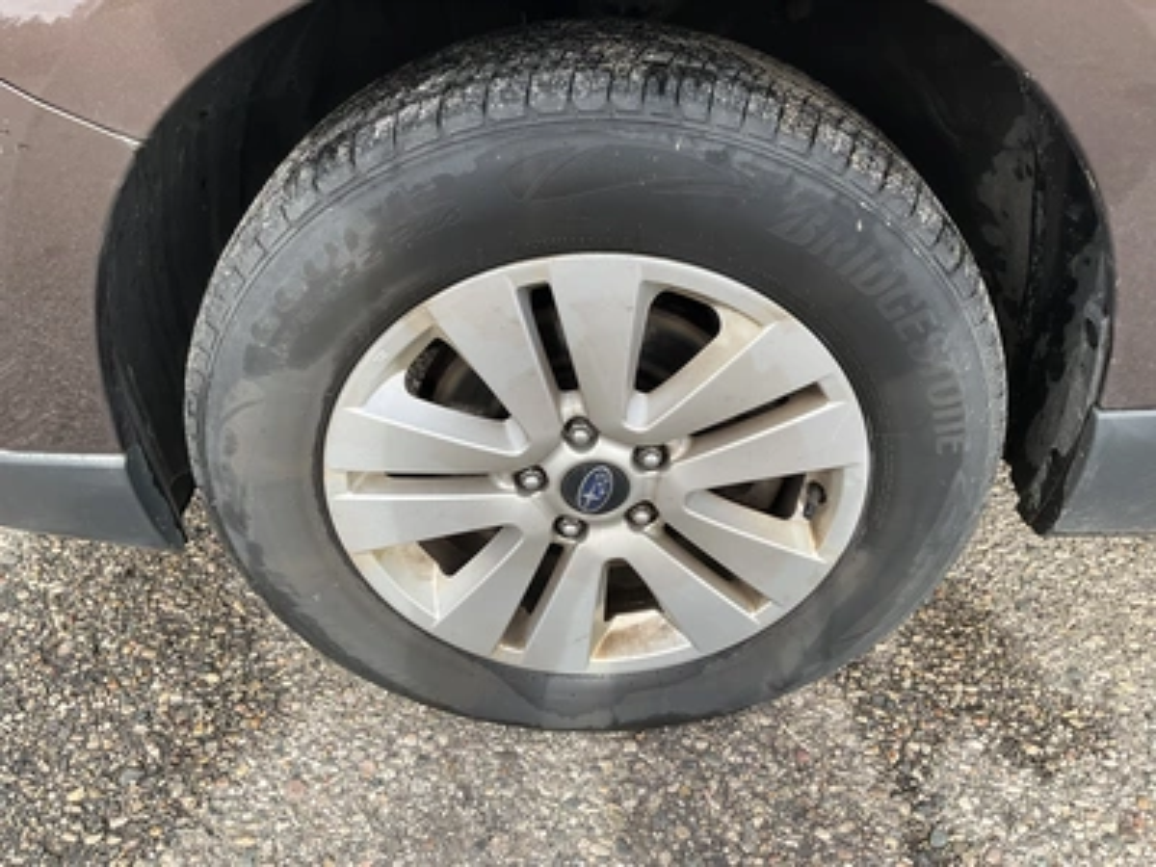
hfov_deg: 61.7
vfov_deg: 48.2
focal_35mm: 29
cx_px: 578
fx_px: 968
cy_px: 434
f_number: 1.8
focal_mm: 3
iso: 25
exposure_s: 1/338
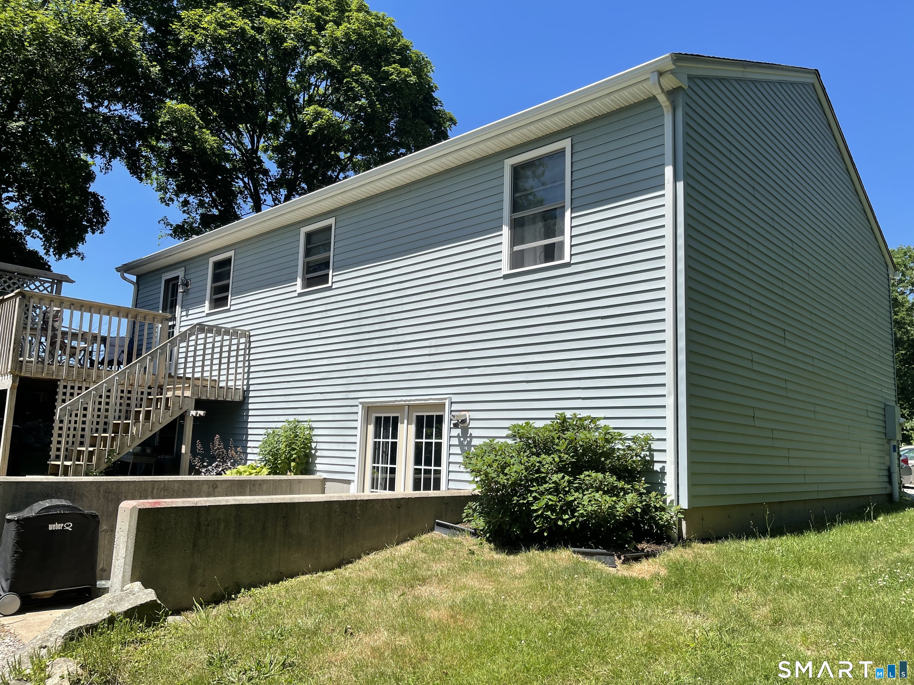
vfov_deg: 53.1
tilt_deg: +6.8
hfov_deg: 67.3
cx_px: 457
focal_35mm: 26
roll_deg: -0.6
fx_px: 687
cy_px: 342
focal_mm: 5.1
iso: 32
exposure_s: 1/3165
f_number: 1.6
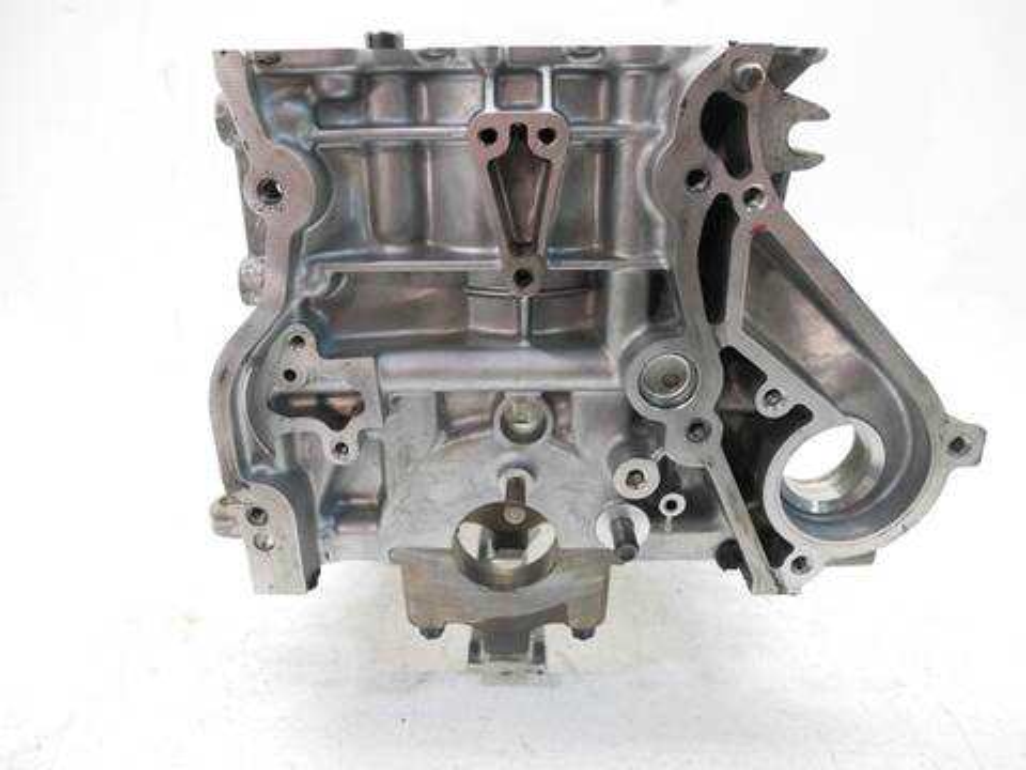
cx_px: 513
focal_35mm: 24
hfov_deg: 71.6
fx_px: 711
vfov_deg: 56.8
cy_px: 385
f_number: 3.5
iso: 1000
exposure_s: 1/60
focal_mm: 12
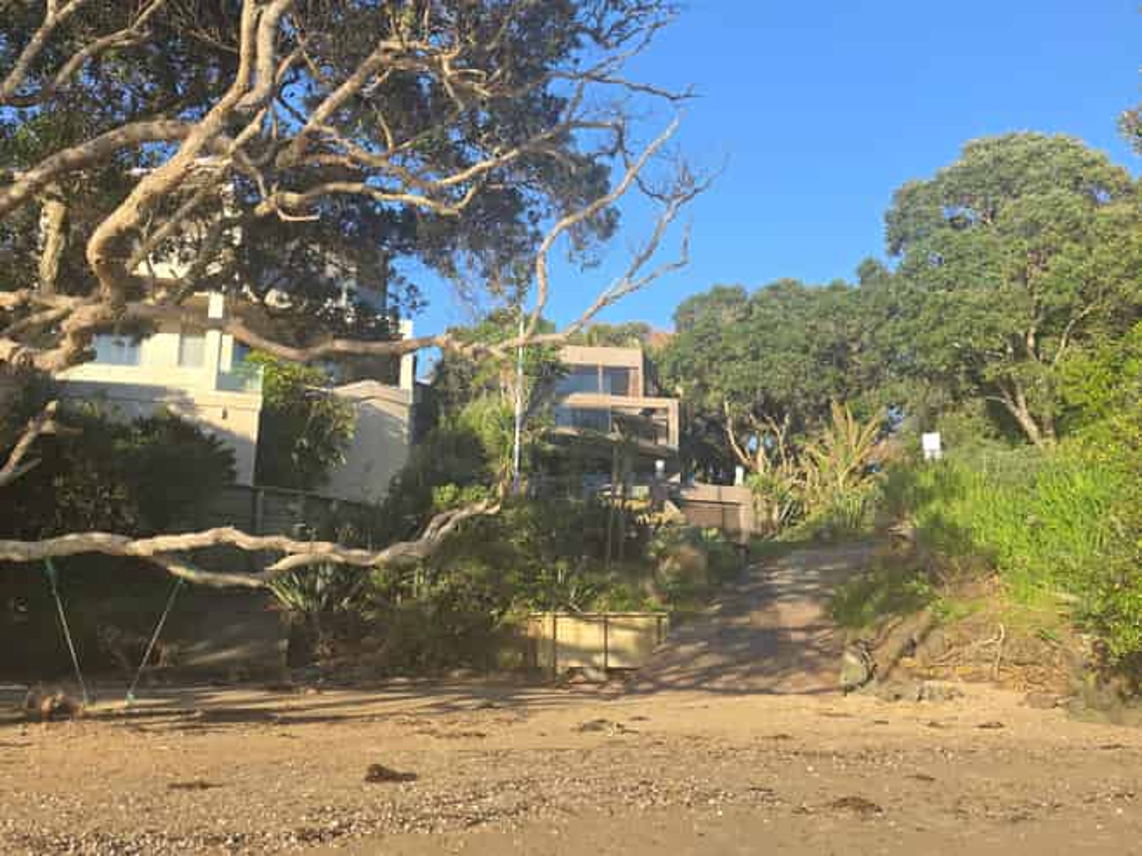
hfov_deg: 73.9
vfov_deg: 58.8
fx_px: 759
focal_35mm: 23
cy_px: 428
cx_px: 571
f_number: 1.4
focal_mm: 6.5
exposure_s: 1/2339
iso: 64
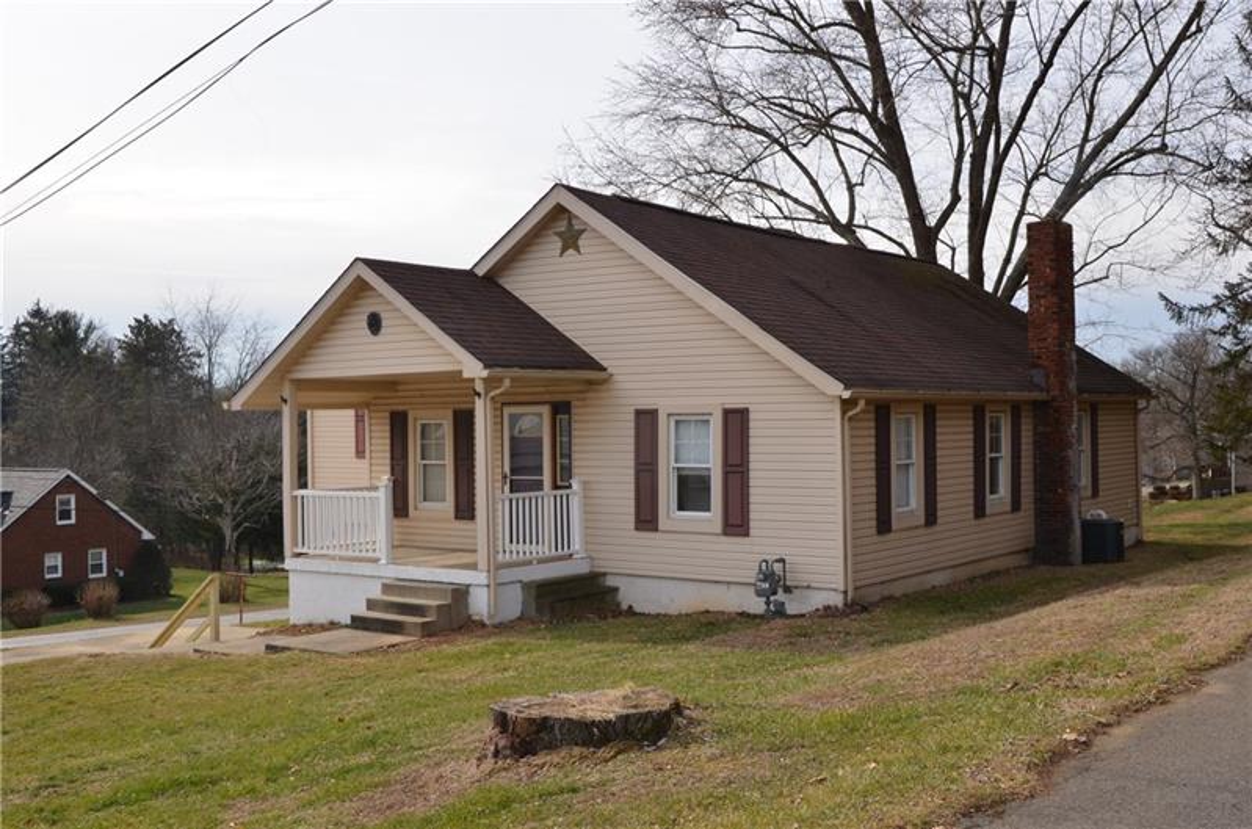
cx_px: 626
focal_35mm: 38
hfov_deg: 51.4
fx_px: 1301
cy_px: 414
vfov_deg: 35.3
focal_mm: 25
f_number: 13
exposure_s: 1/250
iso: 250
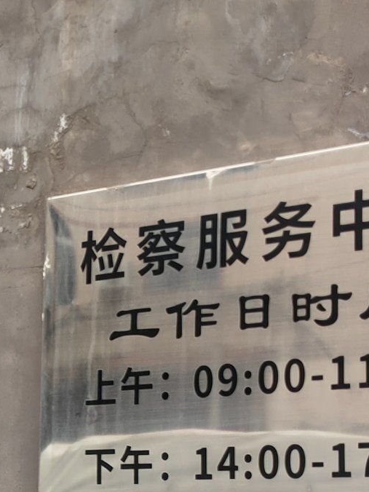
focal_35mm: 109
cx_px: -126
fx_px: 1549
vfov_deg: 18.0
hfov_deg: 13.1
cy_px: 359
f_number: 1.9
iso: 100
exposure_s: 1/2000
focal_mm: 5.52
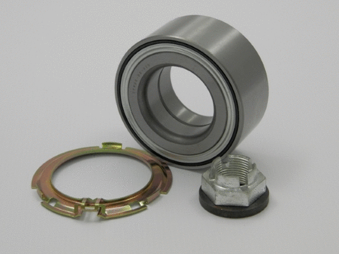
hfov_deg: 23.8
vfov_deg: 18.0
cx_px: 170
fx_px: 803
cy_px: 127
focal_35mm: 82
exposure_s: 1/160
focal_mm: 14.6
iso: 160
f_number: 4.2
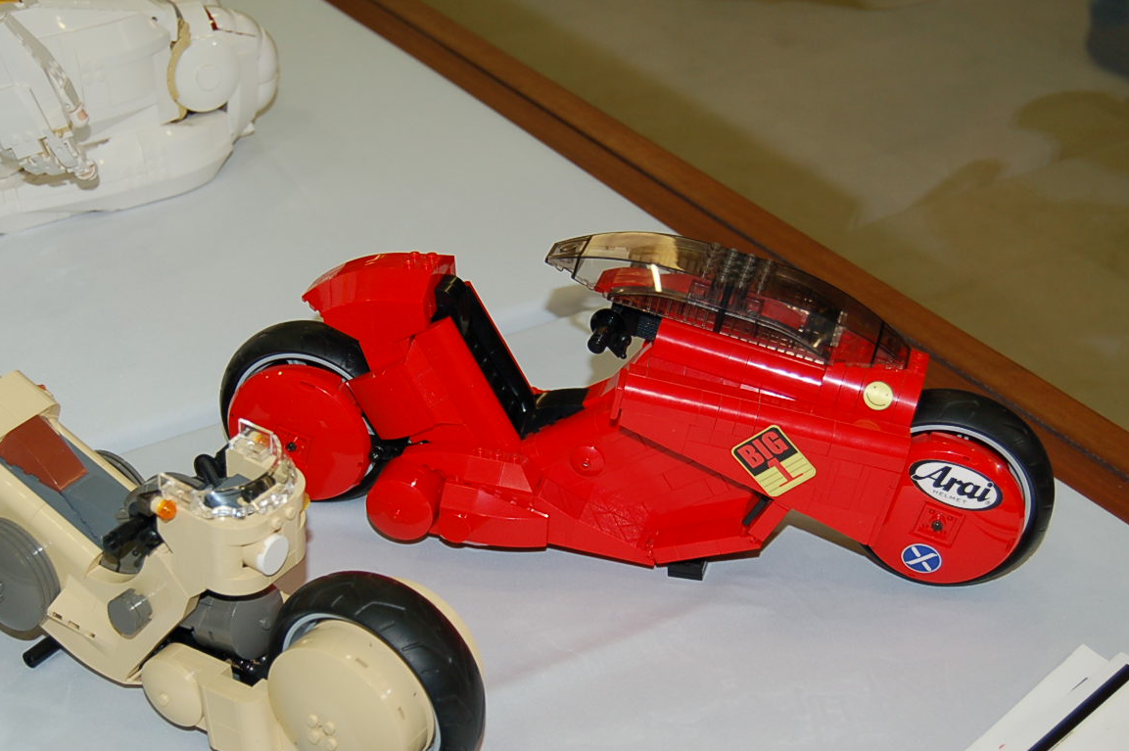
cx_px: 481
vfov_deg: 22.3
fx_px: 1901
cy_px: 412
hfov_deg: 33.0
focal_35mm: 61
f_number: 4.5
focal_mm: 31
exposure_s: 1/60
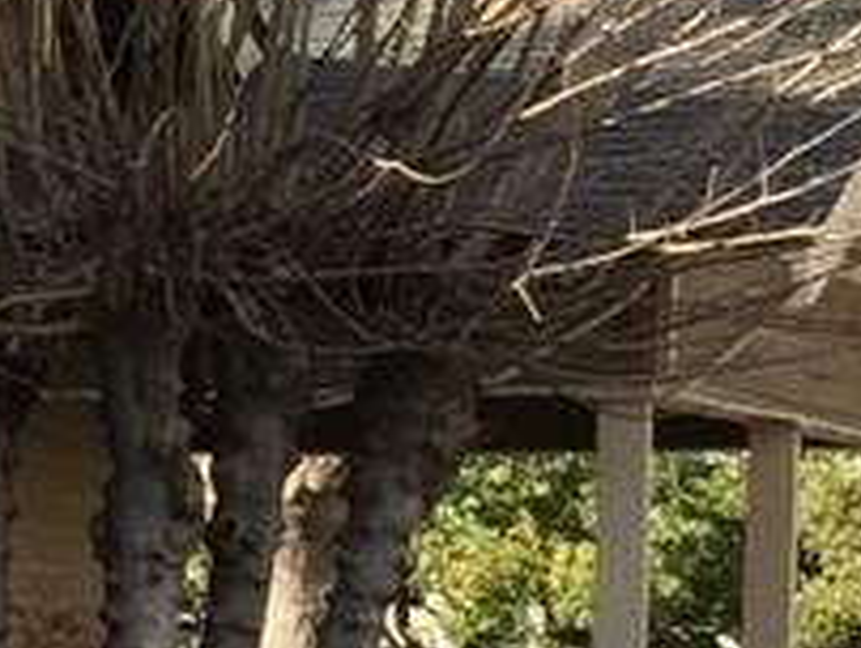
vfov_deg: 6.9
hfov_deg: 7.3
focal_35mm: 215
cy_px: 695
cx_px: -2314
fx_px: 5354
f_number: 2.2
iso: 32
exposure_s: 1/879
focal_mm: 4.15
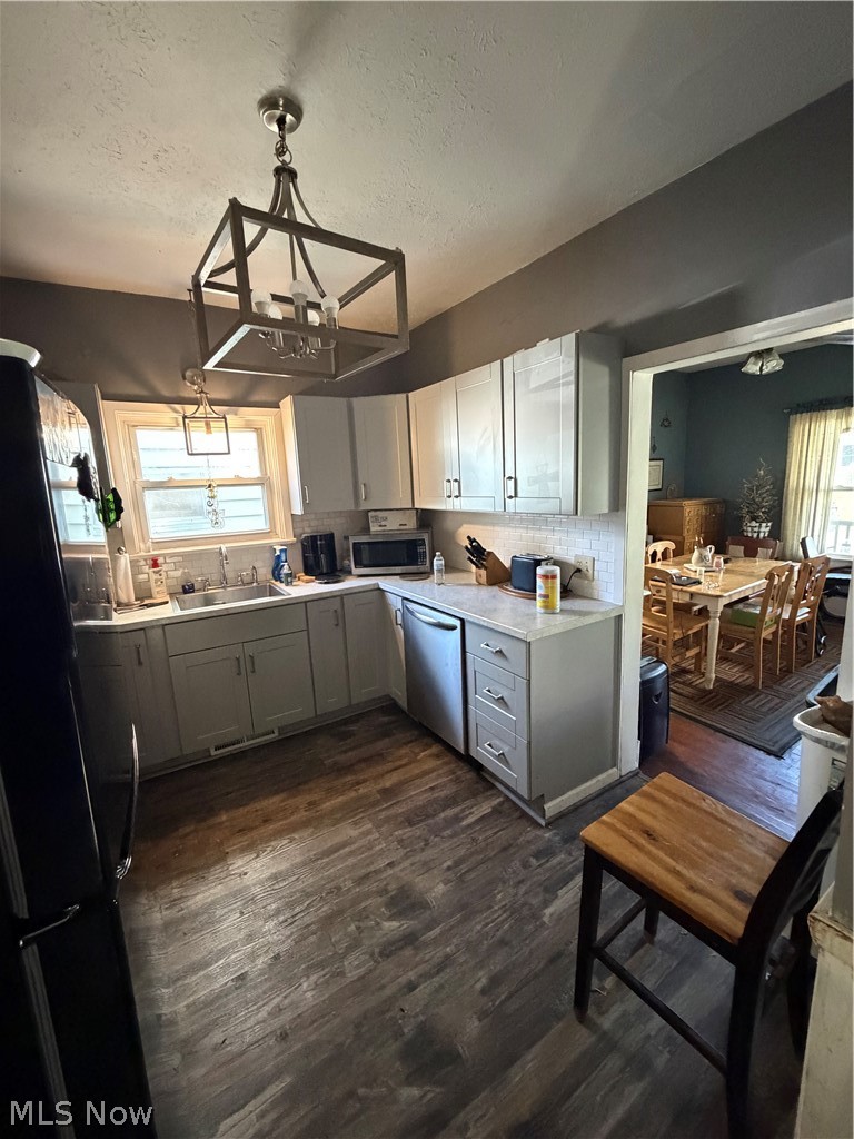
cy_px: 570
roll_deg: +2.5
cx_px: 427
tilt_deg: -8.3
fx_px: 461
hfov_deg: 85.7
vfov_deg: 102.1
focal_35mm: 14
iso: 1250
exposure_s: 1/60
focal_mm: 2.22
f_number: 2.2
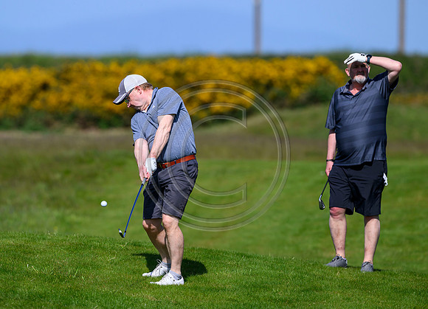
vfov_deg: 3.1
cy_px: 138
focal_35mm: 468
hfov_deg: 4.3
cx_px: 171
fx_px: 5711
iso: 500
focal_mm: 400
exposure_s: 1/5000
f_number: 4.5
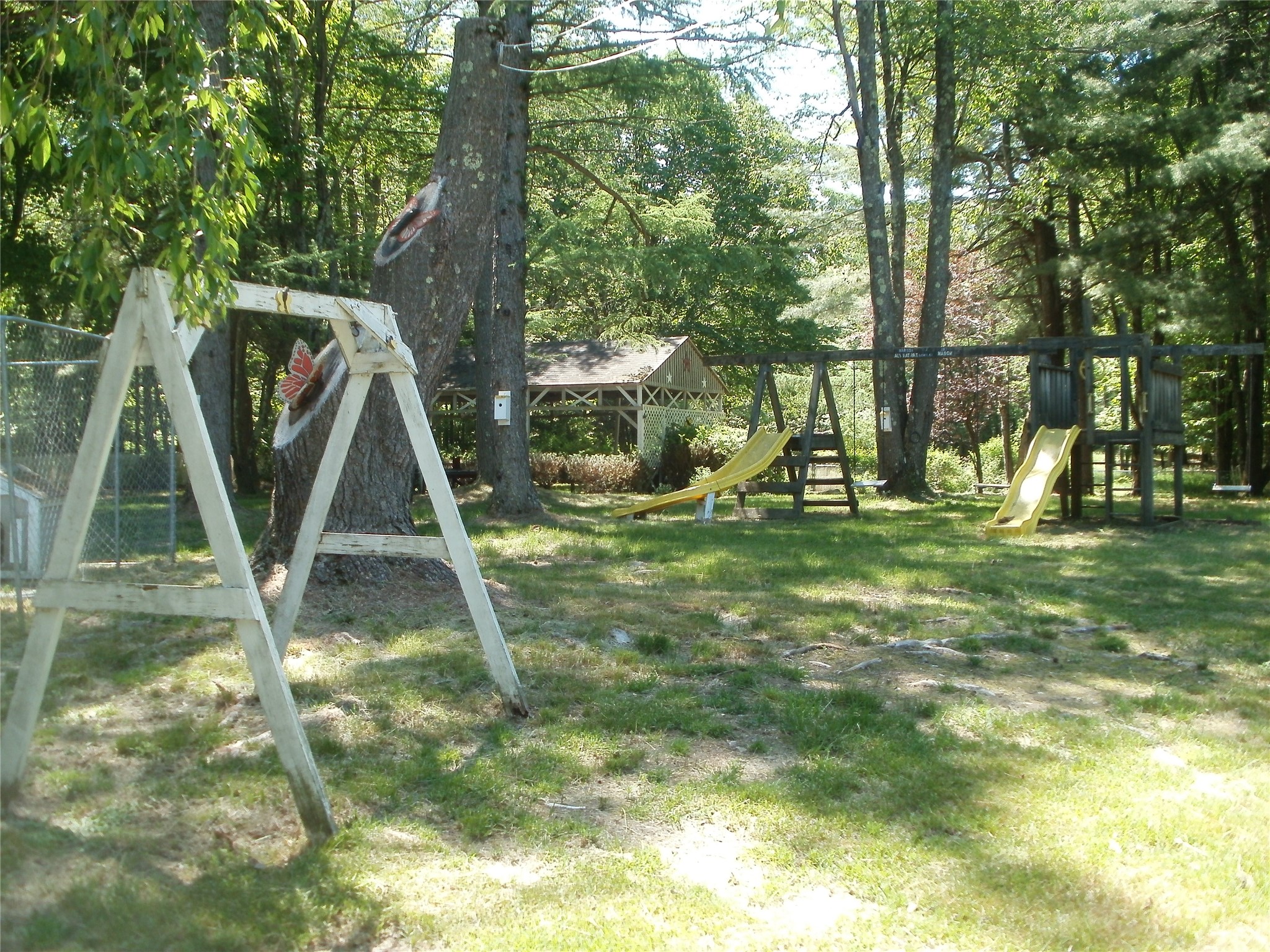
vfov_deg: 39.7
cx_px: 635
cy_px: 476
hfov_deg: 51.4
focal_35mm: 36
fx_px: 1321
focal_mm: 6.3
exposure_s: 1/125
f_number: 3.5
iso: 100
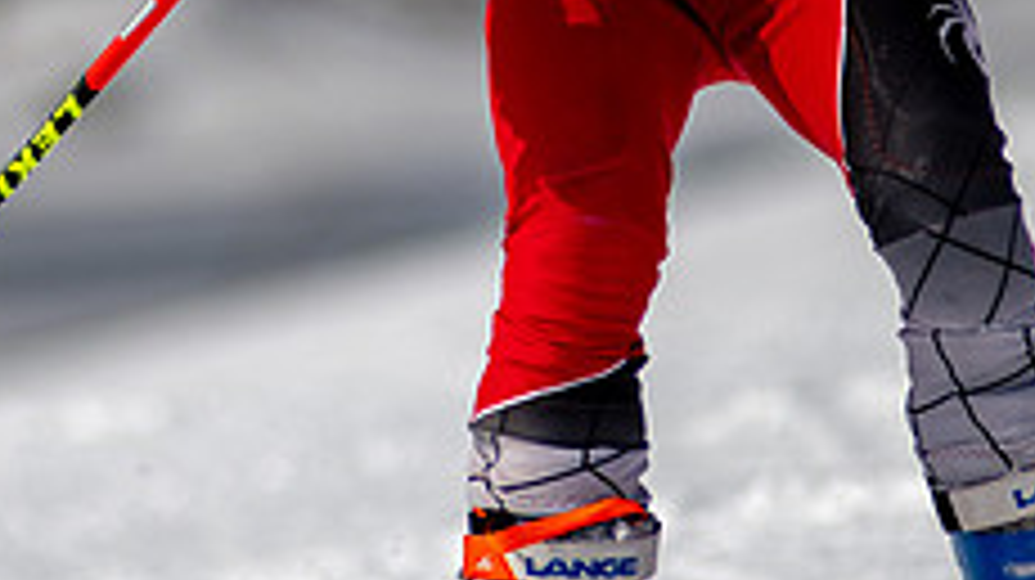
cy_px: -74
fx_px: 32663
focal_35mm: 1191
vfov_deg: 1.0
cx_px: 378
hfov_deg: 1.8
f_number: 2.8
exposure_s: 1/8000
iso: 100
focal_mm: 300
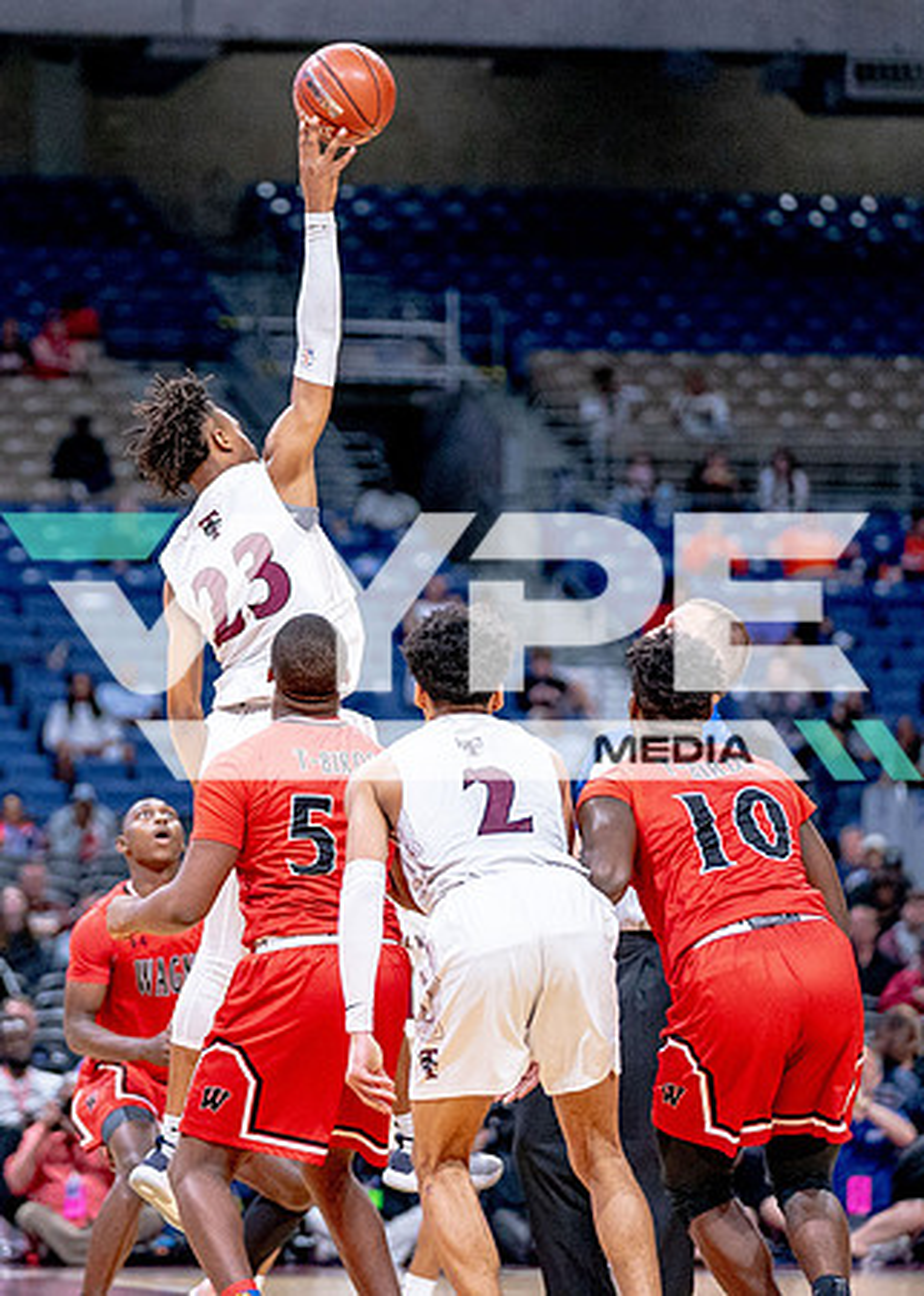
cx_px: 201
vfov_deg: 9.7
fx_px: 7609
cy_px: 593
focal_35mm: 207
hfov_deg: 6.9
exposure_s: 1/1000
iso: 2500
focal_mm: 129
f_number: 2.8
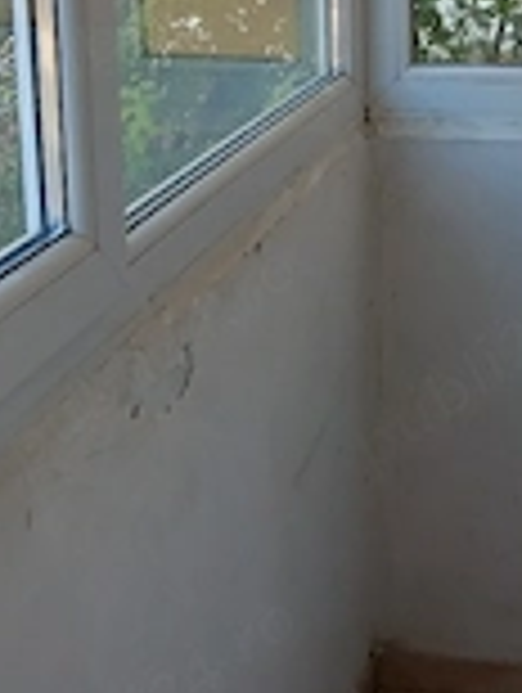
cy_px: 63
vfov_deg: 26.7
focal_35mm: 70
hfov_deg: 20.0
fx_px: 1404
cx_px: 590
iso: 50
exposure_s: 1/50
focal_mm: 4
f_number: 1.8
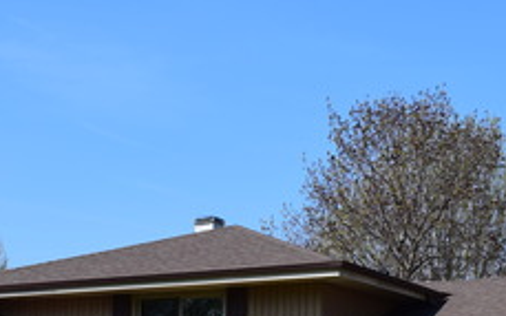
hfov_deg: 21.1
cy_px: 324
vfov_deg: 13.1
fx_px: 1357
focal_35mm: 98
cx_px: 278
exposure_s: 1/500
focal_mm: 23
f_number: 11
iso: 360
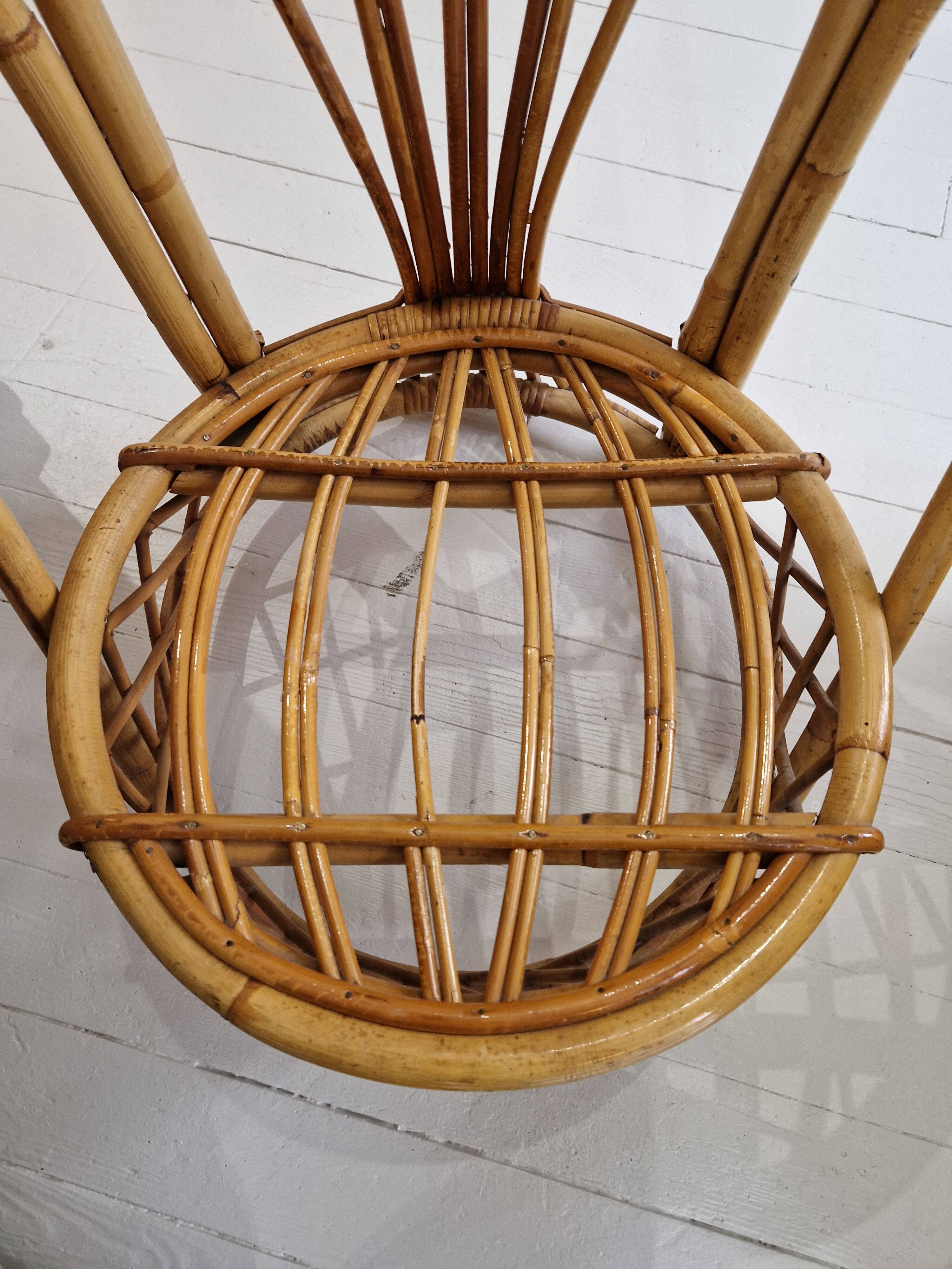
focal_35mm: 23
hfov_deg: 58.9
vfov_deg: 73.9
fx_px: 843
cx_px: 476
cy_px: 634
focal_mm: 5.4
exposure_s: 1/100
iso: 400
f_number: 1.8
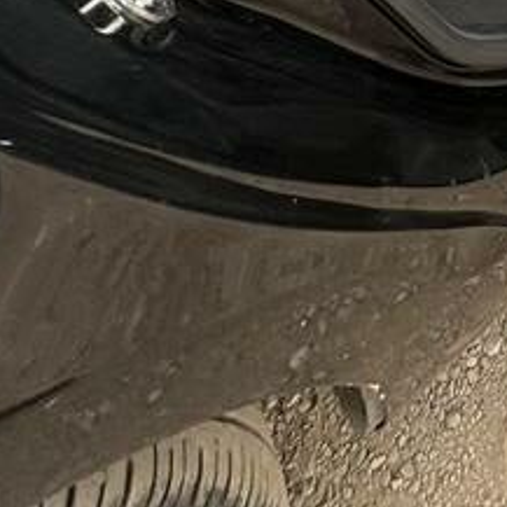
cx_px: 727
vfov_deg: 18.6
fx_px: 845
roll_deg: -9.6
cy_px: -537
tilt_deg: -19.6
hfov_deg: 26.1
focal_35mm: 51
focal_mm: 2.22
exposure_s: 1/137
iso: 64
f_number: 2.2
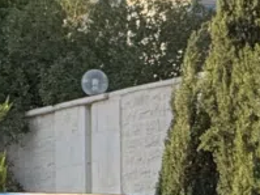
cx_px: 135
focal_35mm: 619
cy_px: 434
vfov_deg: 2.4
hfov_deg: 3.2
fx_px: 4646
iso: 50
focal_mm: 15.66
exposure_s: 1/367
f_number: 2.8
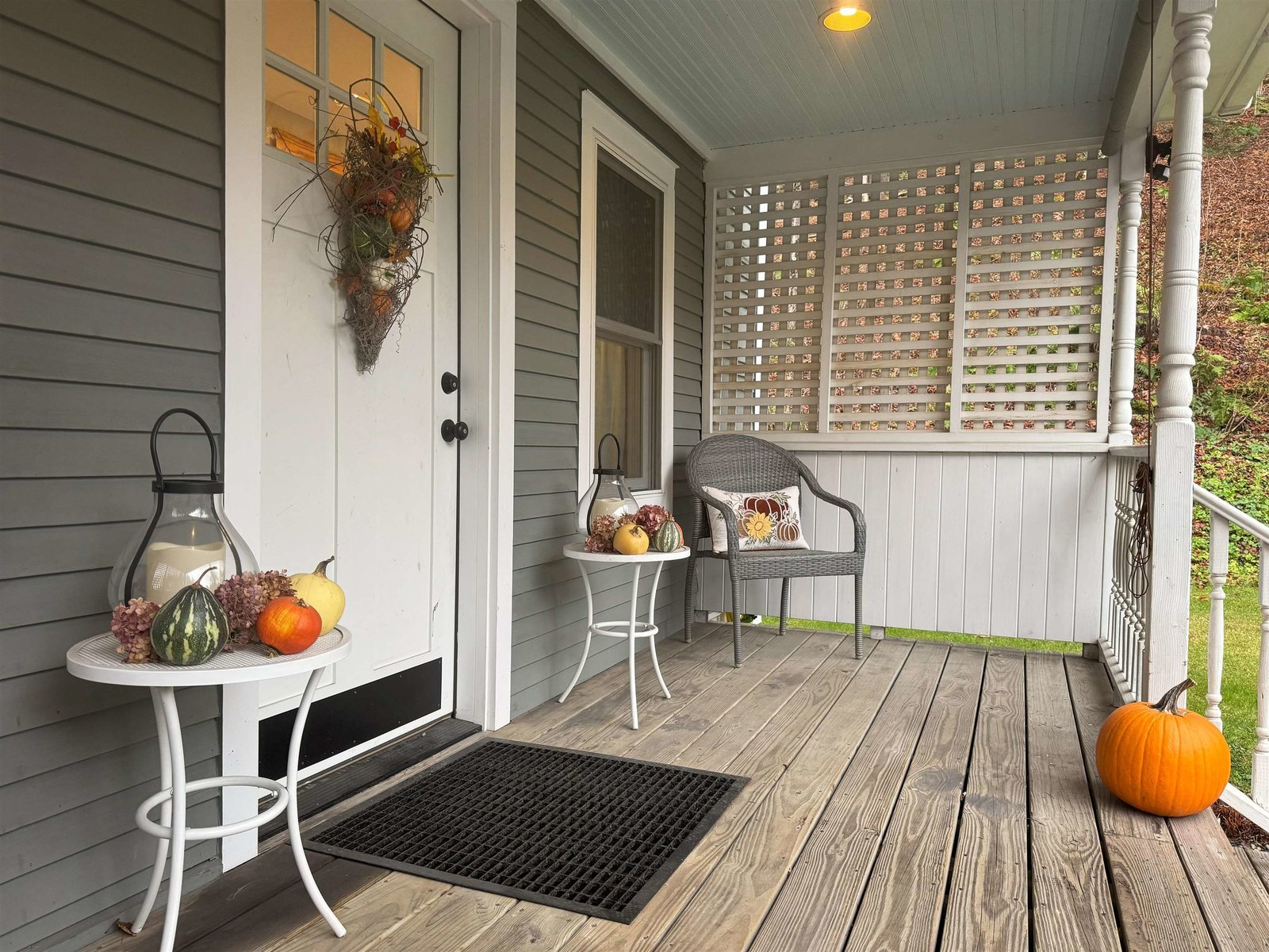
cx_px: 634
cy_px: 476
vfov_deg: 56.8
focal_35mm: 24
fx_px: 880
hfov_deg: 71.6
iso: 250
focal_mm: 6.76
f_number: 1.78
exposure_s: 1/60
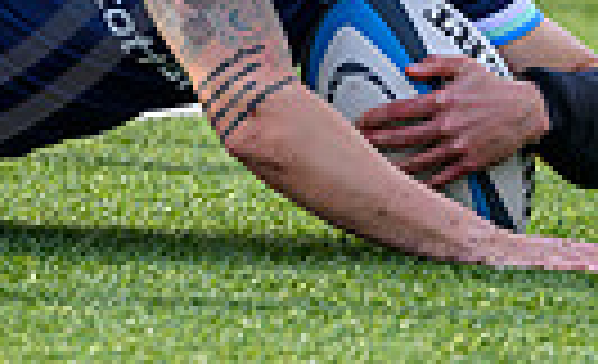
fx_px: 18463
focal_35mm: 1141
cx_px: 150
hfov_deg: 1.9
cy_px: 5
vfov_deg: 1.1
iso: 500
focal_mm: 200
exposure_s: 1/1600
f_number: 4
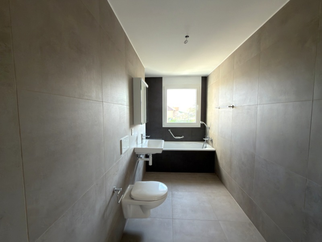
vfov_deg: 85.7
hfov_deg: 102.1
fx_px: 130
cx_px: 161
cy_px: 121
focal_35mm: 14
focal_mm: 2.22
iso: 50
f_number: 2.2
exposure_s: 1/42
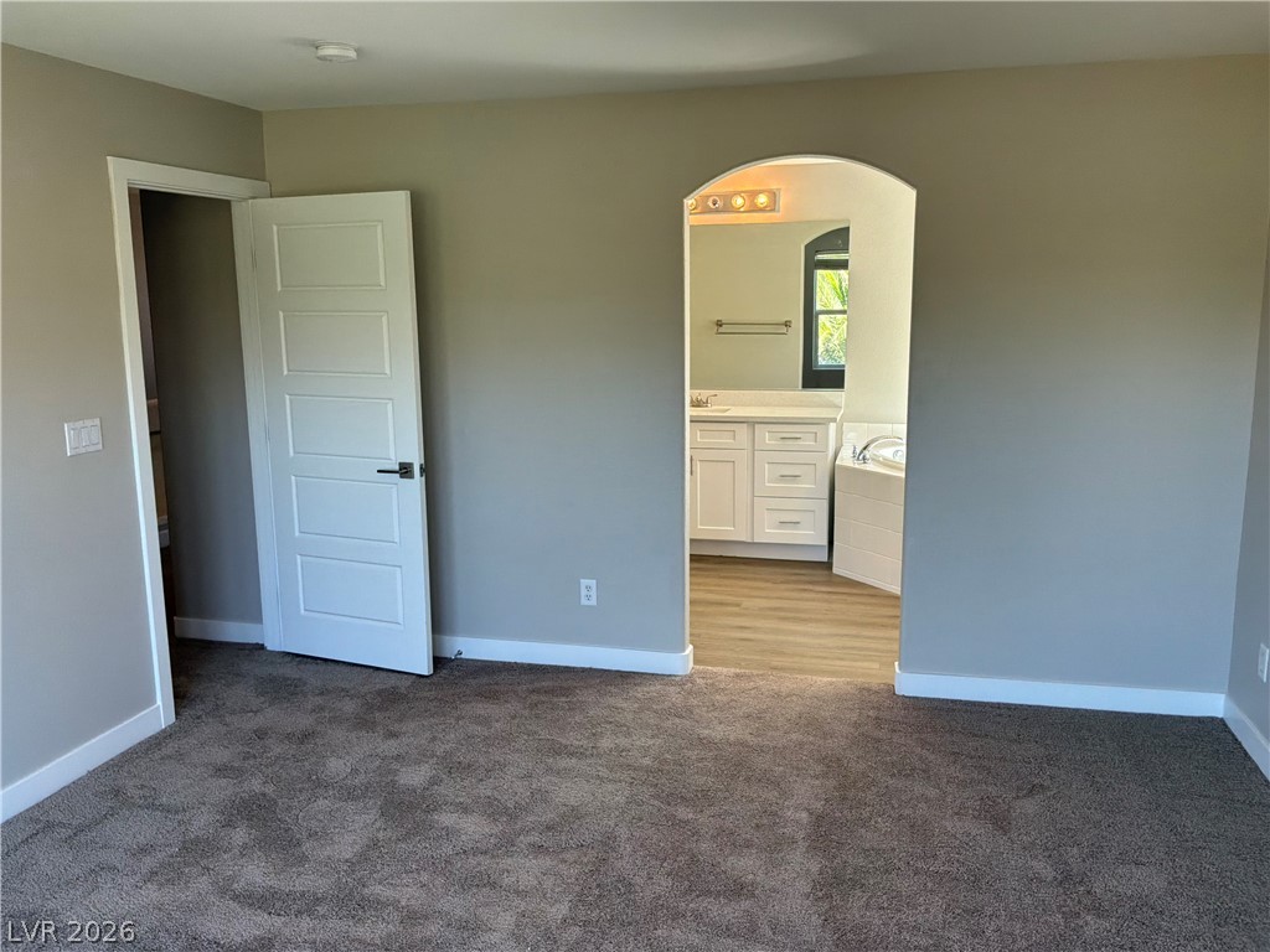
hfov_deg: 63.4
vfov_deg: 49.7
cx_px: 635
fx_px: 1027
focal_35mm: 28
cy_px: 476
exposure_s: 1/108
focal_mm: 3
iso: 64
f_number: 1.8
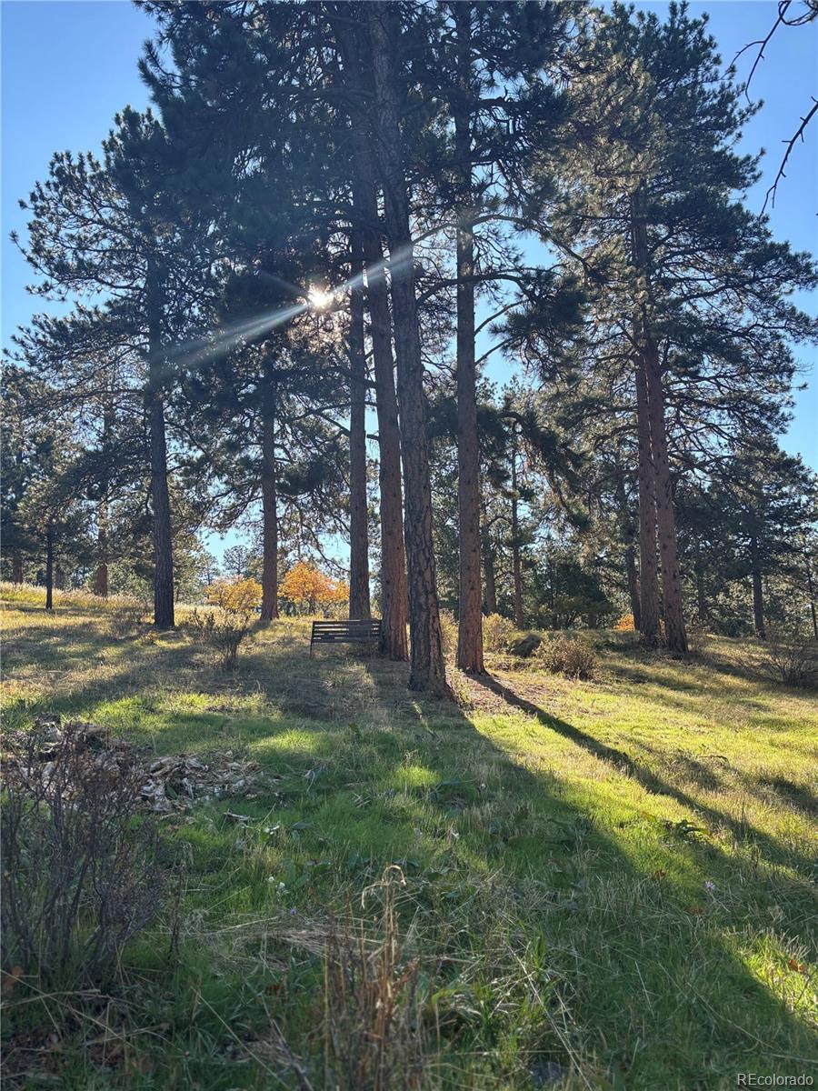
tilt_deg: +11.0
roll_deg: +2.2
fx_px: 819
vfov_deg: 67.3
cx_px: 409
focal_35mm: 26
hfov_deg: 53.1
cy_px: 546
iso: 50
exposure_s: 1/711
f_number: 1.6
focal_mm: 5.96
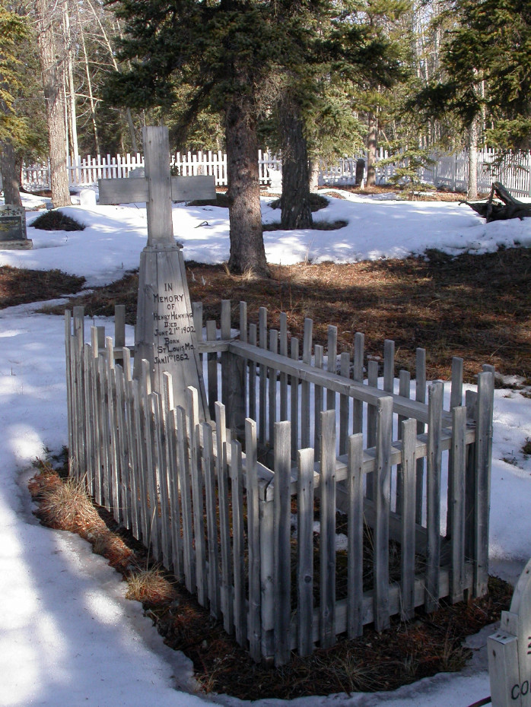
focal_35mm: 47
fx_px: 961
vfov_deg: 40.4
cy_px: 354
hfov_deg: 30.9
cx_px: 266
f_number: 6.4
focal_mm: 9.8
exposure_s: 1/200
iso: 100
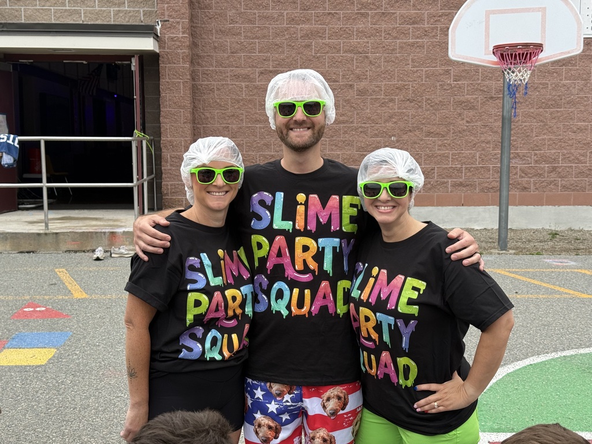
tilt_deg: -5.7
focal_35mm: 48
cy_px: 222
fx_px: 821
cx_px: 296
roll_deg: +0.1
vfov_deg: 30.3
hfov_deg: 39.7
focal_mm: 6.76
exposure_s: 1/794
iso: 80
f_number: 1.78
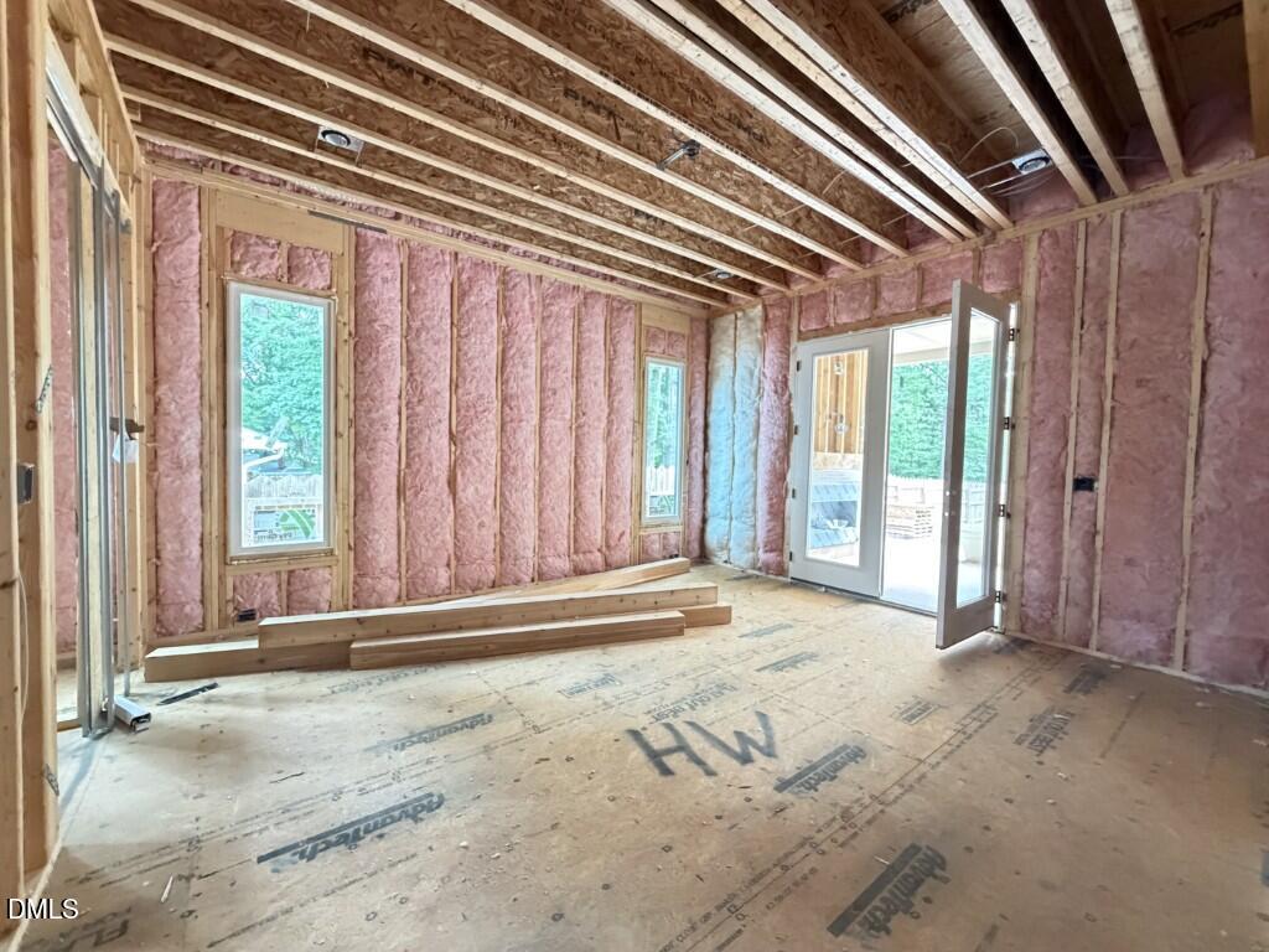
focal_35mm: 14
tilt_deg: -2.0
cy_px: 476
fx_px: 513
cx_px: 634
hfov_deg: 102.1
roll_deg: -1.1
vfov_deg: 85.7
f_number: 2.2
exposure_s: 1/60
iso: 640
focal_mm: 2.22
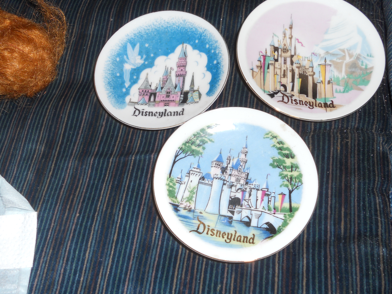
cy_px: 152
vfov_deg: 38.7
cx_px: 186
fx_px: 419
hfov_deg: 50.1
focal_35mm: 37
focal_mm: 5.8
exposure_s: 1/25
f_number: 3.5
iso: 80
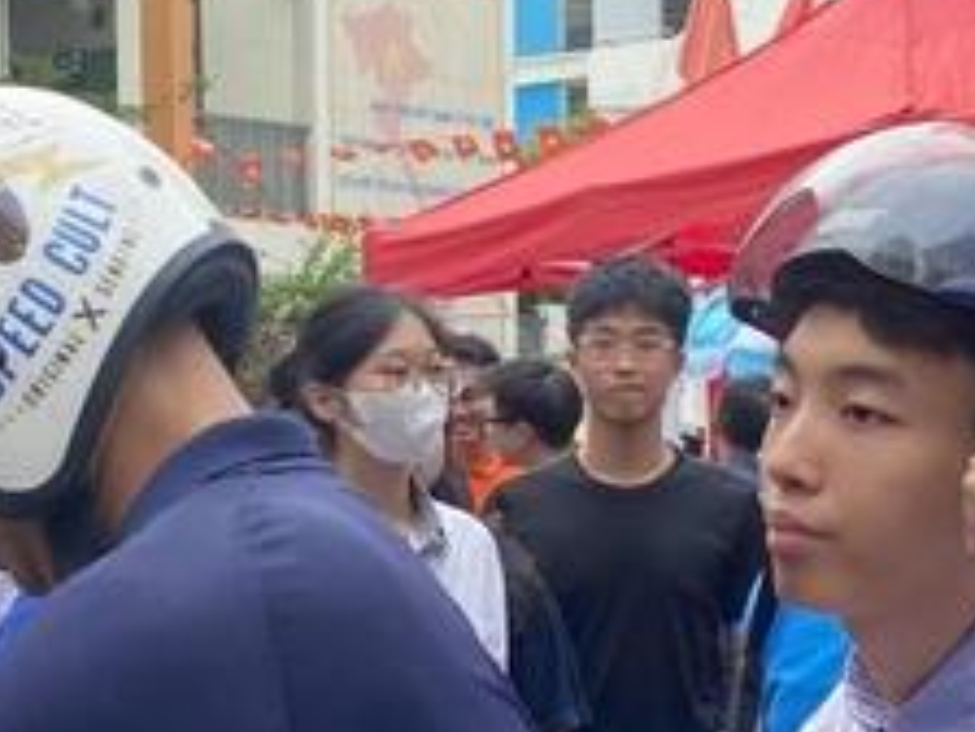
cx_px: 305
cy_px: 577
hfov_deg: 20.6
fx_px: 2676
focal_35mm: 95
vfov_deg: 15.5
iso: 32
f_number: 1.8
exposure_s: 1/1034
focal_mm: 4.25
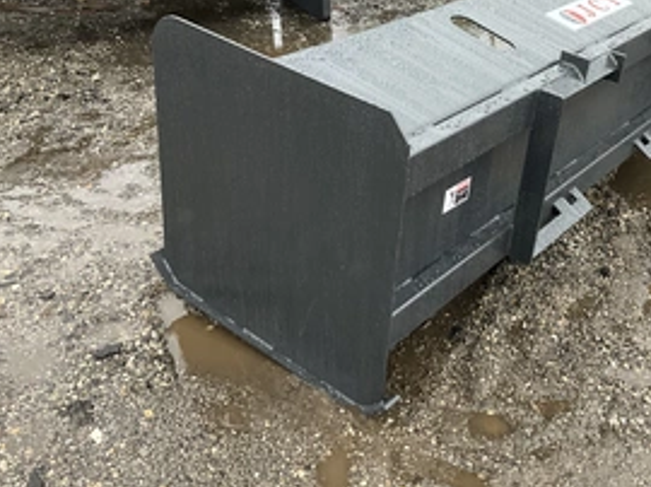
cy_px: 159
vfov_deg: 33.2
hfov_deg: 43.2
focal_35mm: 43
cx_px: 444
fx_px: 808
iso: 160
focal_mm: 3
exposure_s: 1/60
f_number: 1.8
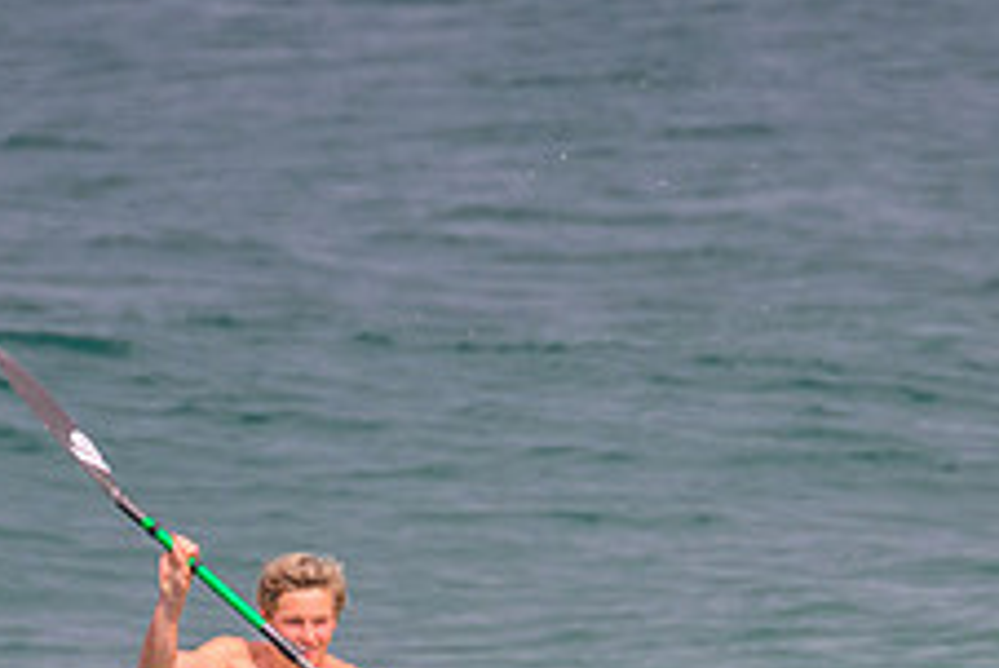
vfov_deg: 0.7
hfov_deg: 1.0
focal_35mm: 2052
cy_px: 772
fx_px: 56977
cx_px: 477
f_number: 11
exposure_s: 1/2000
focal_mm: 800
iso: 1100
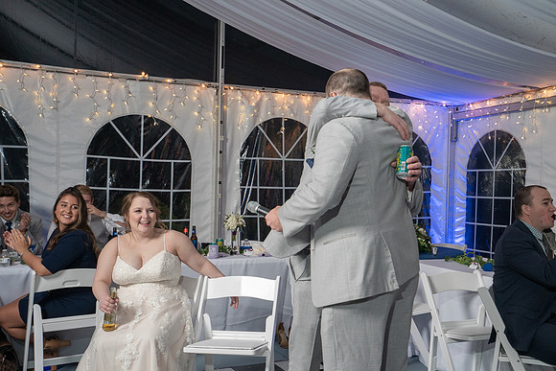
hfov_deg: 46.3
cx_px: 331
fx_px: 646
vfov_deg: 32.0
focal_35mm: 42
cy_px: 202
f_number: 5.6
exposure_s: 1/250
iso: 2000
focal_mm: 35
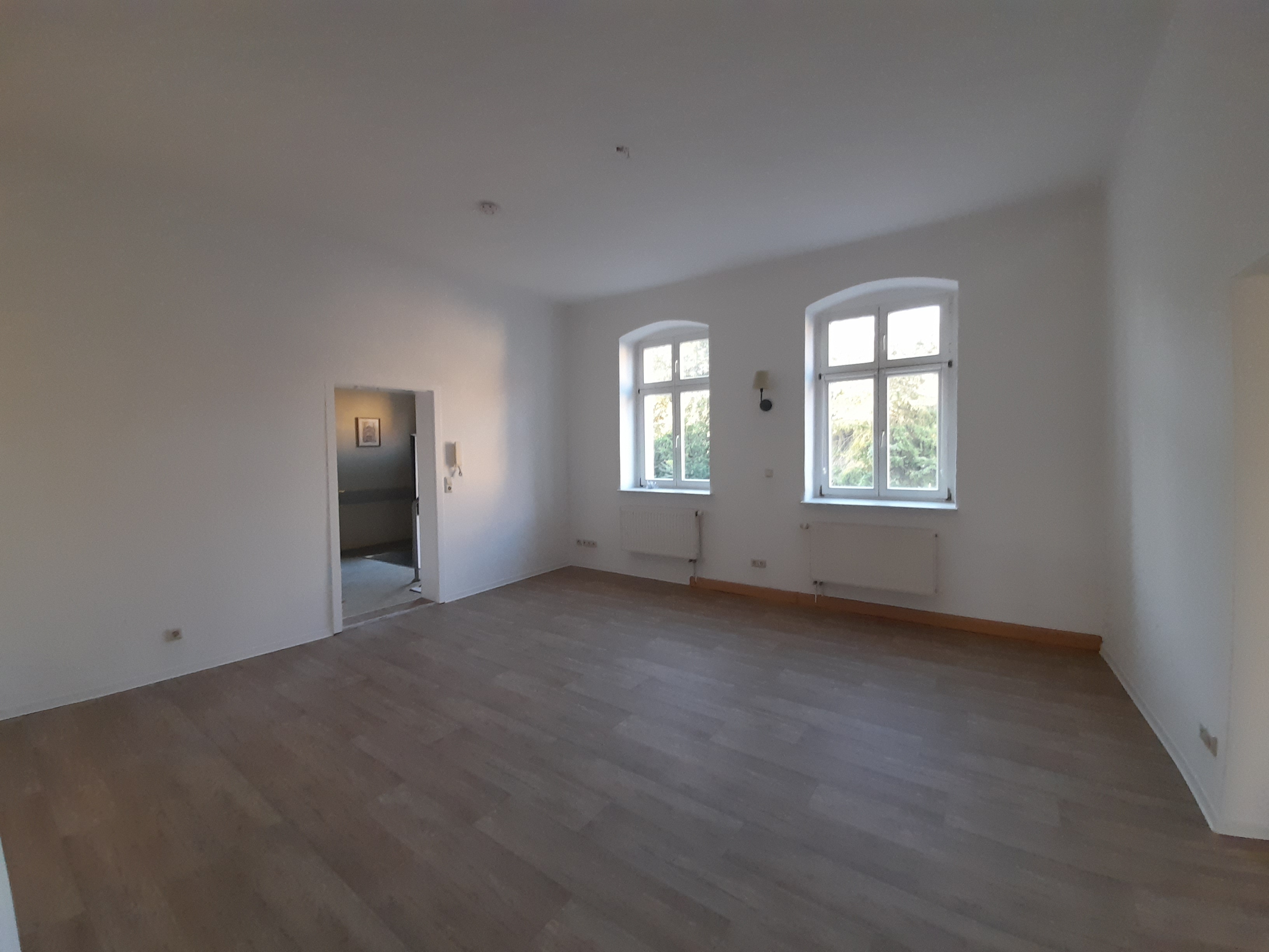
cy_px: 476
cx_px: 634
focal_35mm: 13
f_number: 2.2
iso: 160
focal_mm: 1.42
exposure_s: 1/50
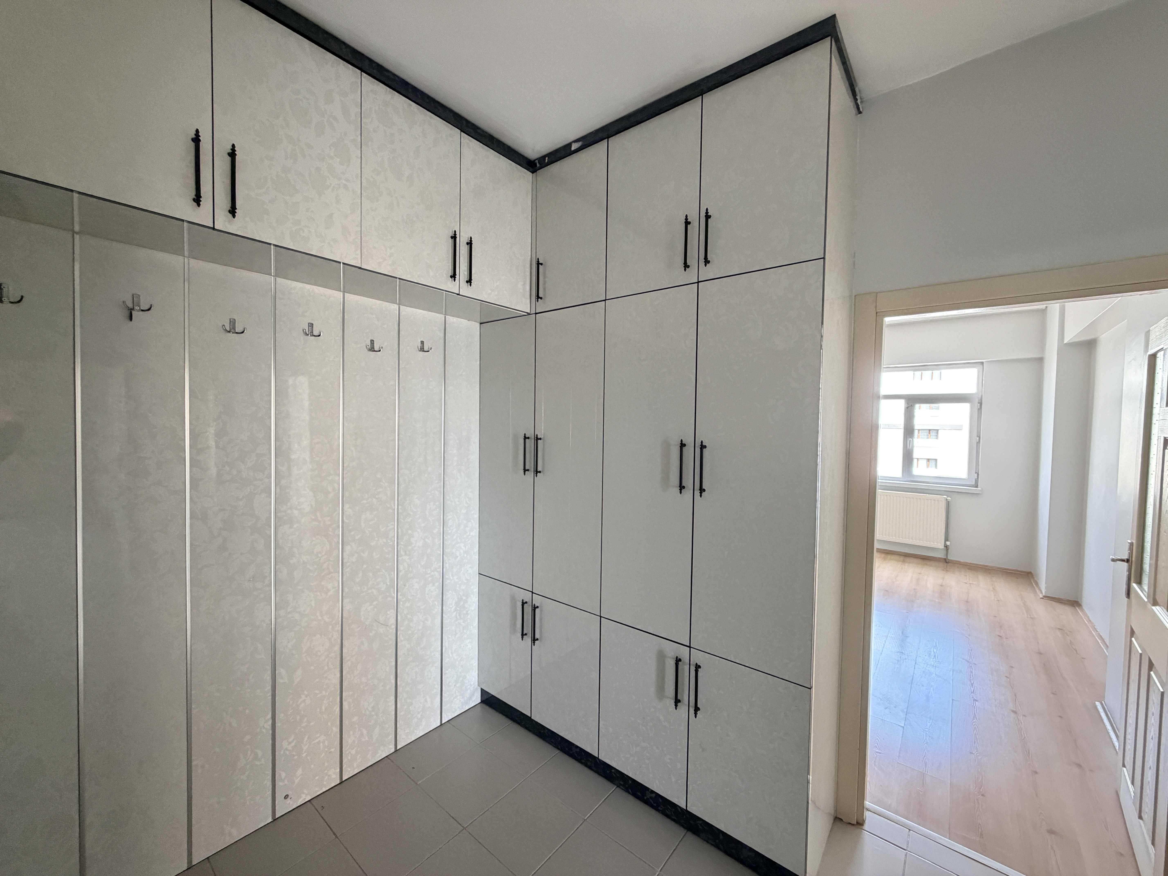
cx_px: 584
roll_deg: -0.9
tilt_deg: -2.7
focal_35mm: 14
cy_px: 438
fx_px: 472
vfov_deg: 85.7
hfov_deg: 102.1
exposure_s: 1/60
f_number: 2.2
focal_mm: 2.22
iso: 400
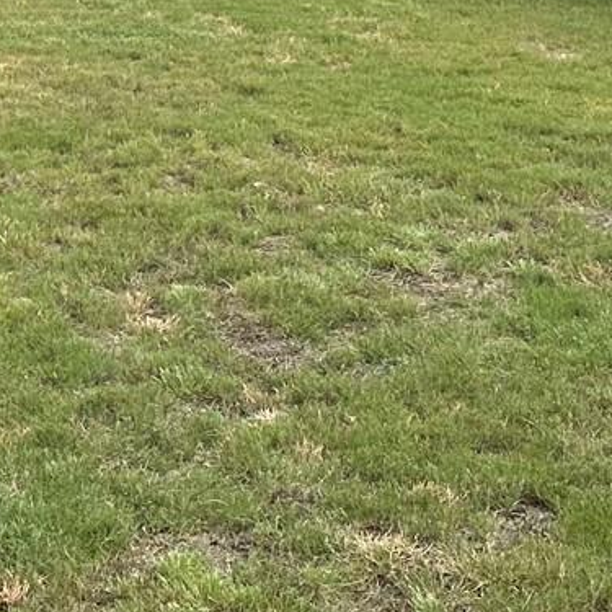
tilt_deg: -4.2
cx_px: 351
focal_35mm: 116
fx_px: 2320
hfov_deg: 15.0
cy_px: -224
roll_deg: -2.5
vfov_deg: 14.3
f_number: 1.78
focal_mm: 6.86
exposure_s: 1/5848
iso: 80
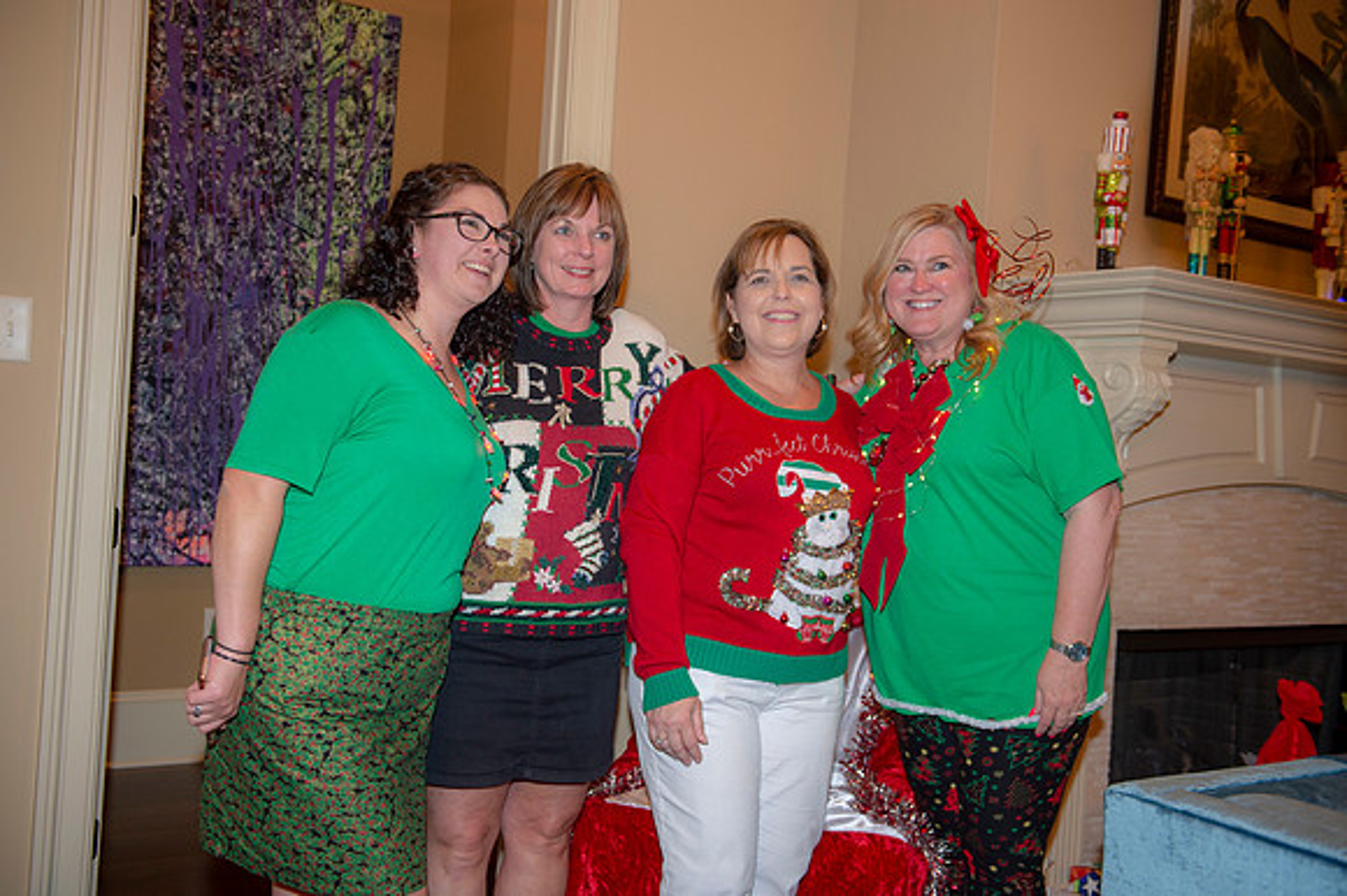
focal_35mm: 36
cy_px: 448
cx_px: 674
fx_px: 1346
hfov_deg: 53.2
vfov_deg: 36.8
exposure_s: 1/60
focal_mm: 36
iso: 800
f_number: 3.5
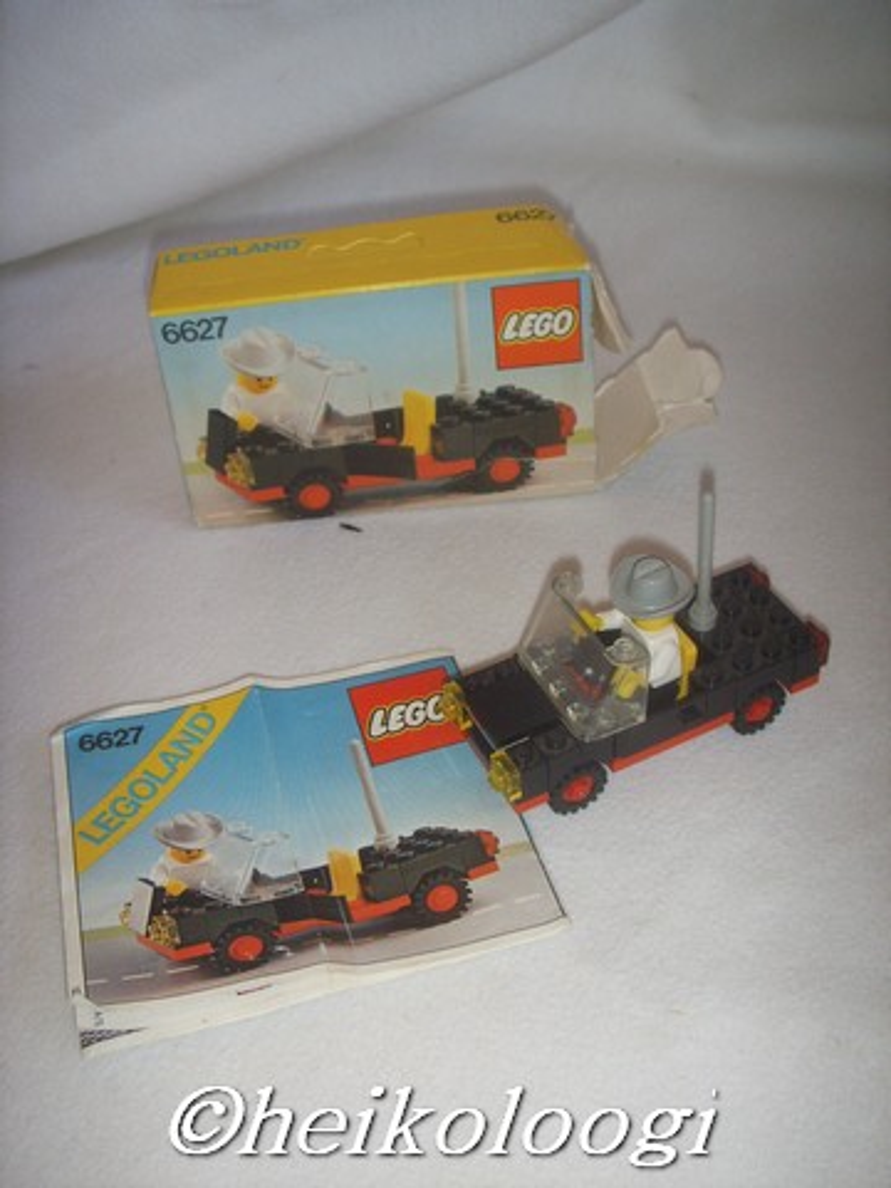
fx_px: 1338
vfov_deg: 47.9
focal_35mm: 39
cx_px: 446
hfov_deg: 36.8
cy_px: 594
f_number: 3.5
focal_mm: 6.6
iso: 100
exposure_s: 1/45
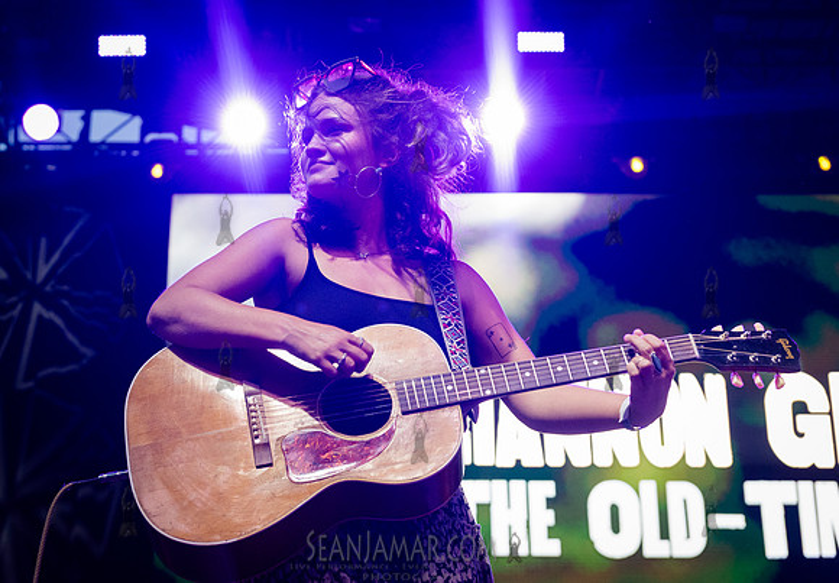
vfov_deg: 20.0
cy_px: 267
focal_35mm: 70
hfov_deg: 28.4
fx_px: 1654
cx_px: 348
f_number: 4
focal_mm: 58
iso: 4000
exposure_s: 1/500
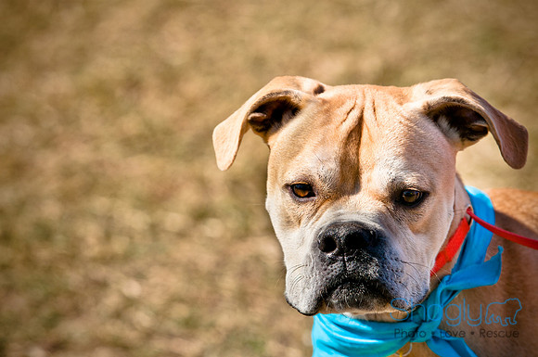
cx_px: 269
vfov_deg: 5.5
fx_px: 3694
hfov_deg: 8.3
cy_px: 178
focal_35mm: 248
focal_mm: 165
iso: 200
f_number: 5.6
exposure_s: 1/1250
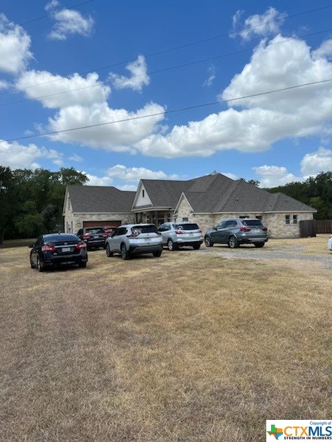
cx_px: 166
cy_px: 221
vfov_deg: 67.3
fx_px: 332
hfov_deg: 53.1
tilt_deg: +0.7
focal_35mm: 26
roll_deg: +2.4
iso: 50
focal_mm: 5.7
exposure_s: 1/5076
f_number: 1.5
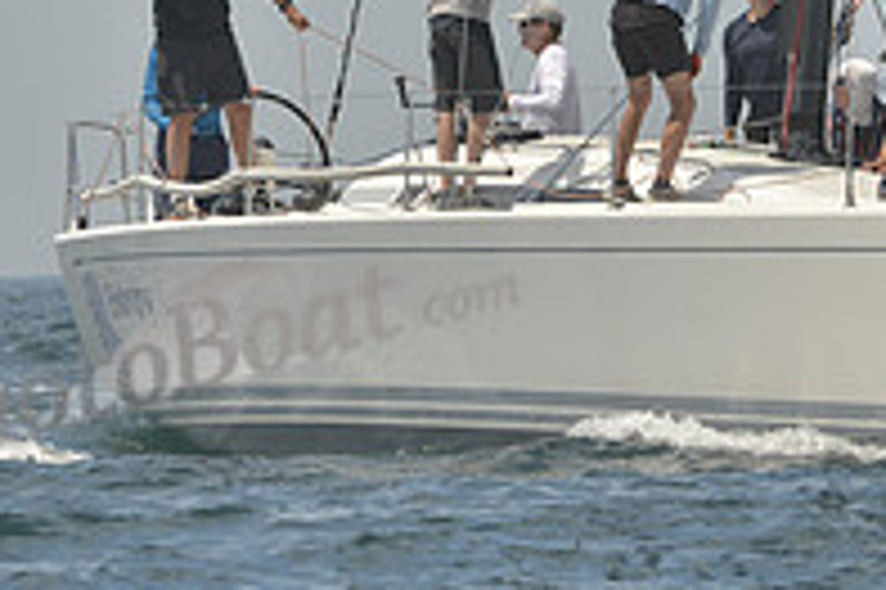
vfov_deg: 1.7
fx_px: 19574
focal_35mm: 796
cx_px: 756
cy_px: 56
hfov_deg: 2.6
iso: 280
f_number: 9
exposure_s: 1/800
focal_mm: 270
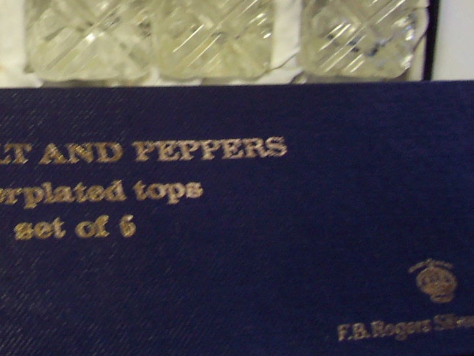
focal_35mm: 83
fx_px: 1137
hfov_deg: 22.6
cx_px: -1
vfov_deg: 17.4
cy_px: 1
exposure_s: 1/30
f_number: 2.8
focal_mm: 5.6
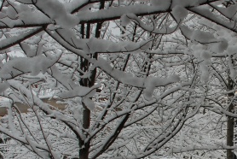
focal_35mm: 69
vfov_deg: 19.4
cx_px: 222
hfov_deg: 27.9
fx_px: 455
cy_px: 141
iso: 200
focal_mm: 20
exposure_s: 1/60
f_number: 8
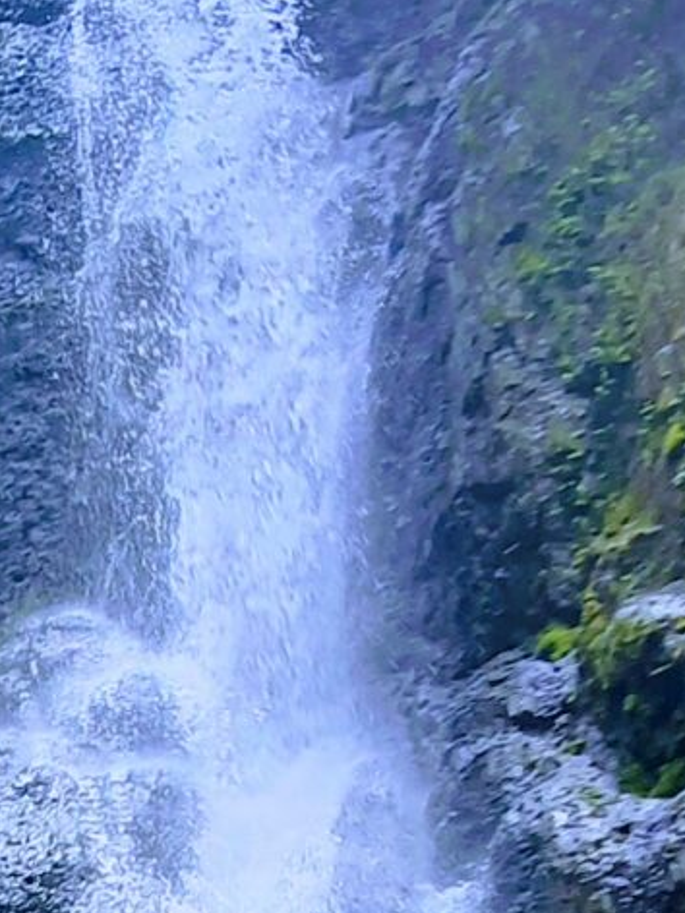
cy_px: 1422
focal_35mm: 141
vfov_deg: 13.1
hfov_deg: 10.1
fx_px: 3720
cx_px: -422
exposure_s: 1/105
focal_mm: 3.98
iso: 20
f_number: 1.8
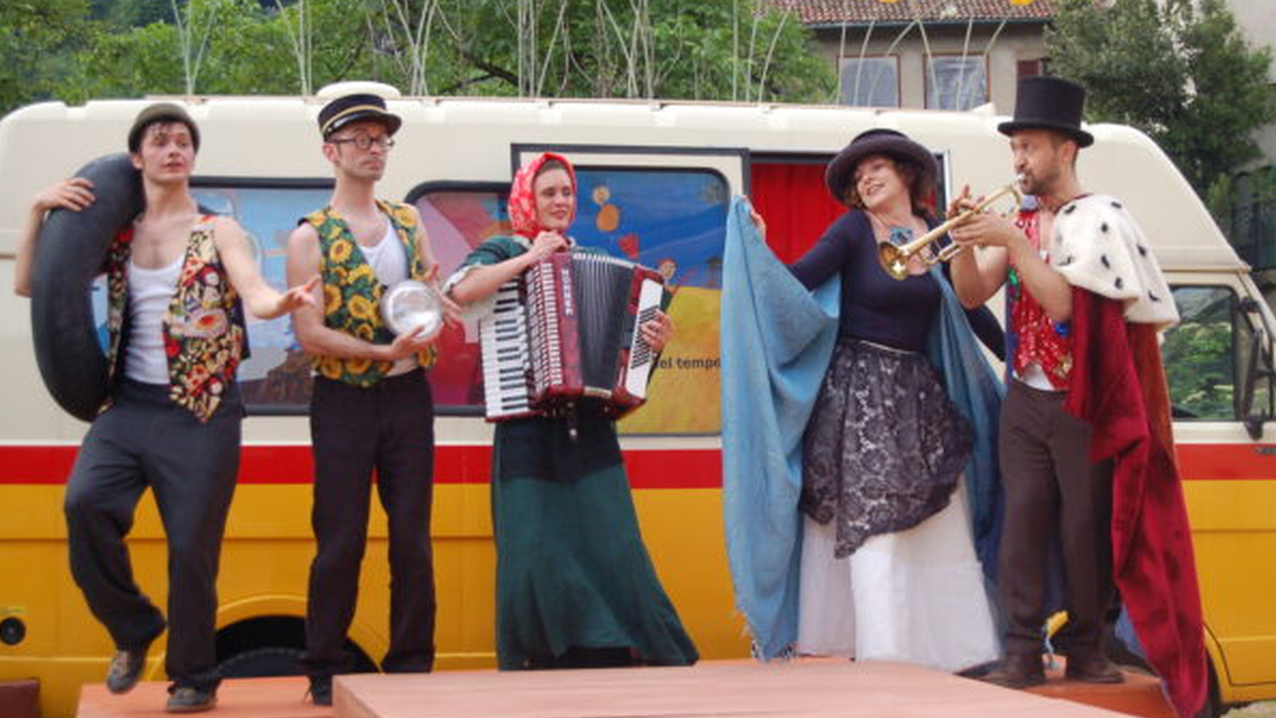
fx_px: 2572
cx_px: 639
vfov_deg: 15.9
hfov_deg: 27.9
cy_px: 331
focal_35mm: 76
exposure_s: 1/250
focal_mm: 48
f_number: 5.6
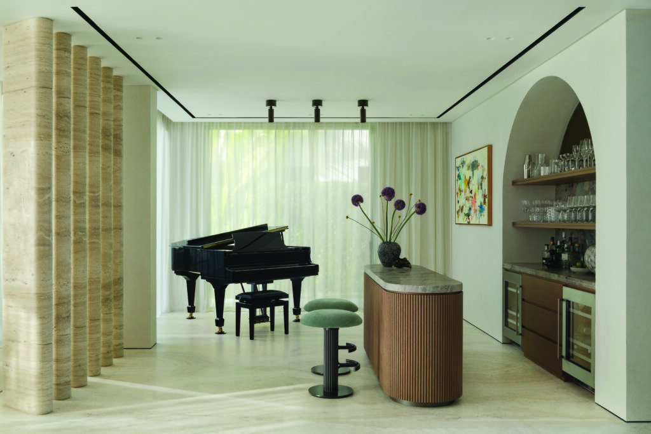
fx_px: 615
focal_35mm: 34
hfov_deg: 55.8
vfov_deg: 38.9
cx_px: 326
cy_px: 217
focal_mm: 34
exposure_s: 1/6
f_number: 9
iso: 125
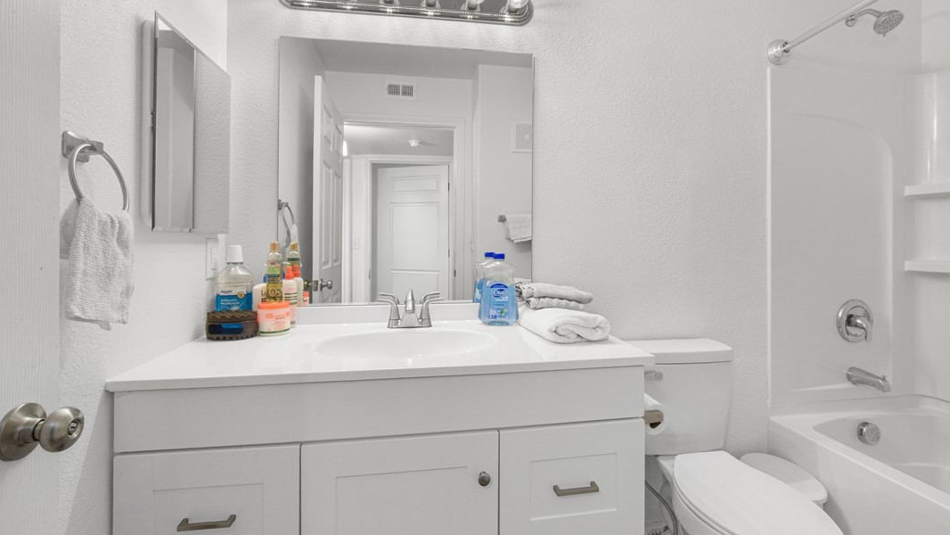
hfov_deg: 99.4
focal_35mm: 16
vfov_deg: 67.1
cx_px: 479
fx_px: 403
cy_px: 256
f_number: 8
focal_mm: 10
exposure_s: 1/20
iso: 400
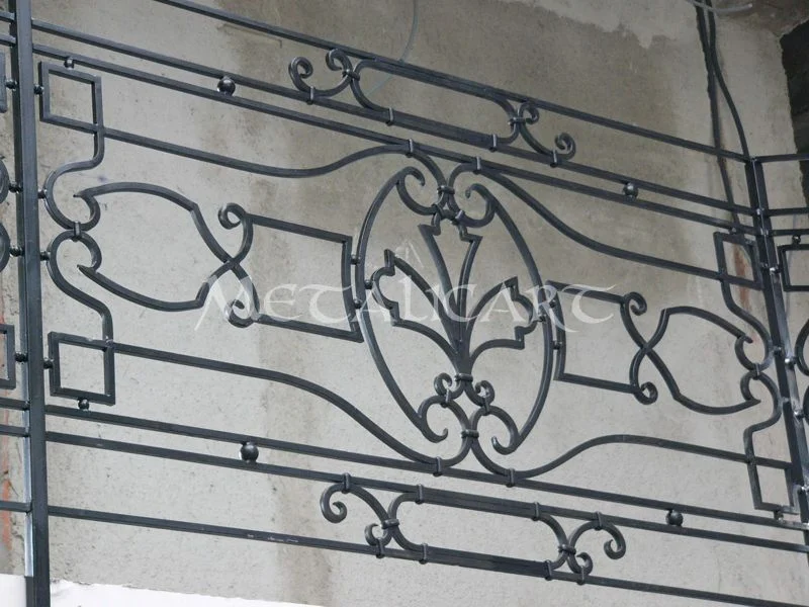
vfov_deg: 14.4
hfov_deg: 19.1
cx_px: 404
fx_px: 2407
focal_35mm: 103
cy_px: 304
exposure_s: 1/60
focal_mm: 17.1
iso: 200
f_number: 2.8
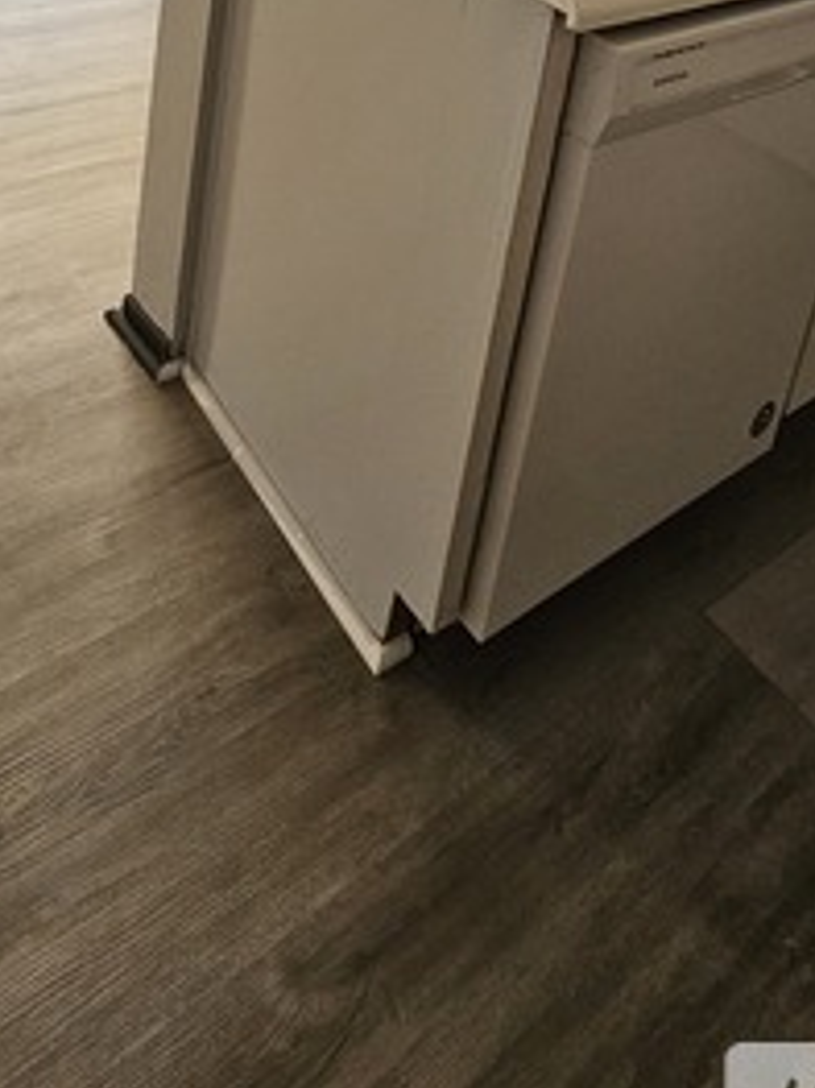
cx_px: 360
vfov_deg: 41.1
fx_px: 1037
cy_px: -172
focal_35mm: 33
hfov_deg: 42.8
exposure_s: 1/77.4
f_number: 2.2
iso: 160
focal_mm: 2.2
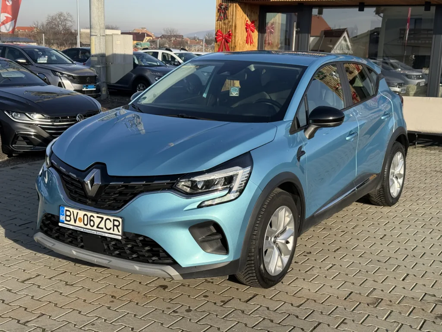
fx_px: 613
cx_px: 221
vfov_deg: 30.3
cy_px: 166
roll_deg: -1.4
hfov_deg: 39.7
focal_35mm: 48
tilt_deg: -11.2
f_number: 1.78
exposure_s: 1/4329
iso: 100
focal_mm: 6.76
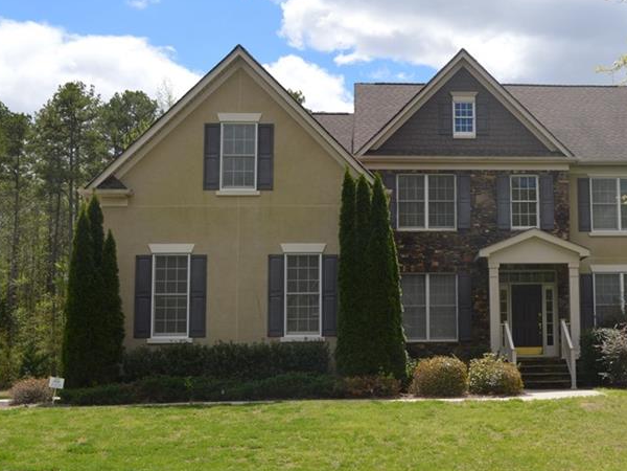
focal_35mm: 59
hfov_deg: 32.0
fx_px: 1069
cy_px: 216
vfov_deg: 24.8
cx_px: 487
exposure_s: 1/200
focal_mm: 24
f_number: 10
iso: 100
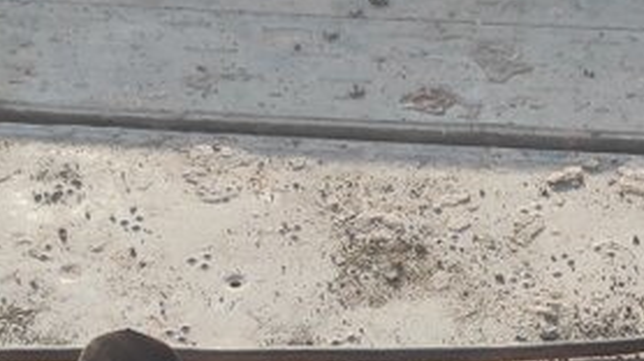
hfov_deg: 19.5
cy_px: 1000
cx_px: 679
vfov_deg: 9.5
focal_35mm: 106
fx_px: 1809
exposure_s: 1/802
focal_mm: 5.43
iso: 100
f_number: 1.89
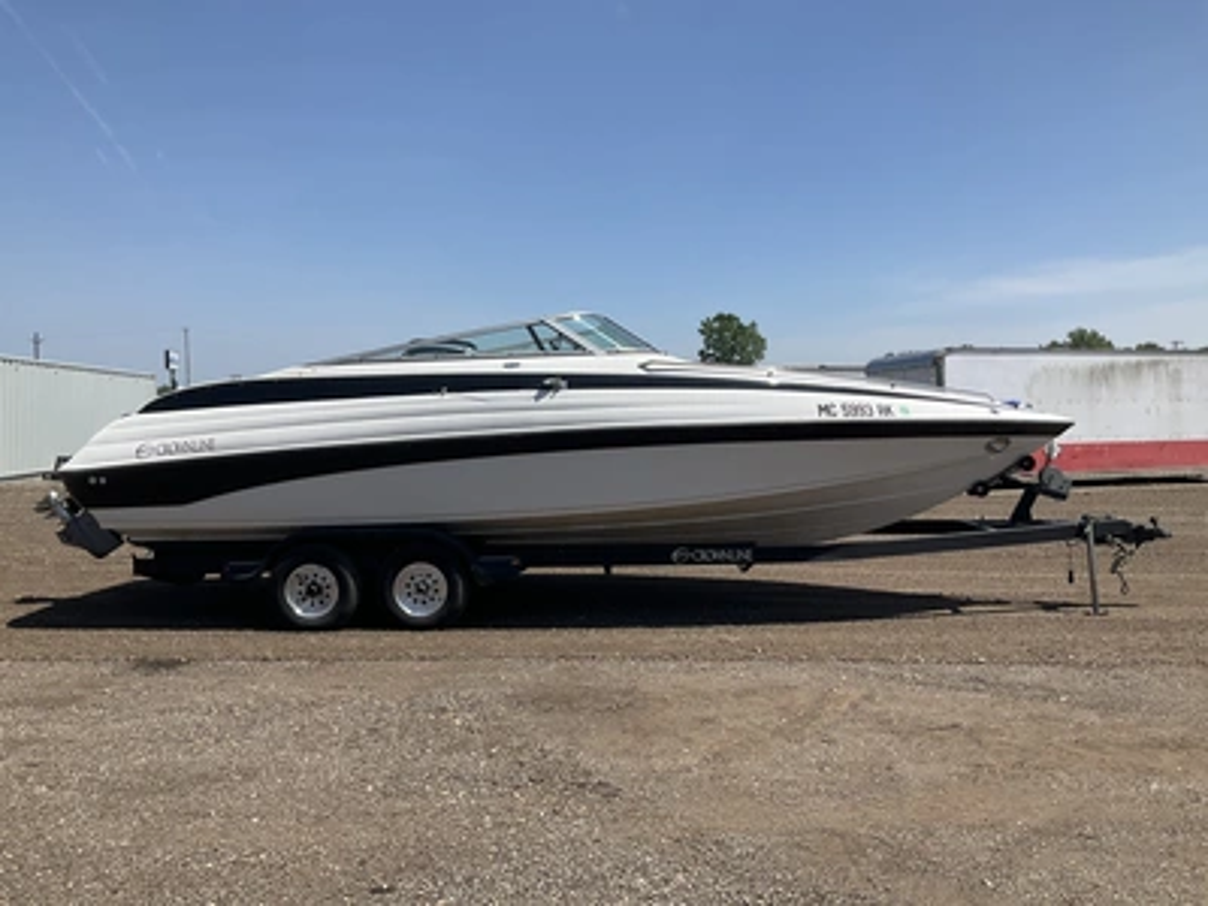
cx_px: 604
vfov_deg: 48.2
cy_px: 453
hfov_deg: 61.7
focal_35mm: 29
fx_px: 1012
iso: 25
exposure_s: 1/2227
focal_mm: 3
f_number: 1.8
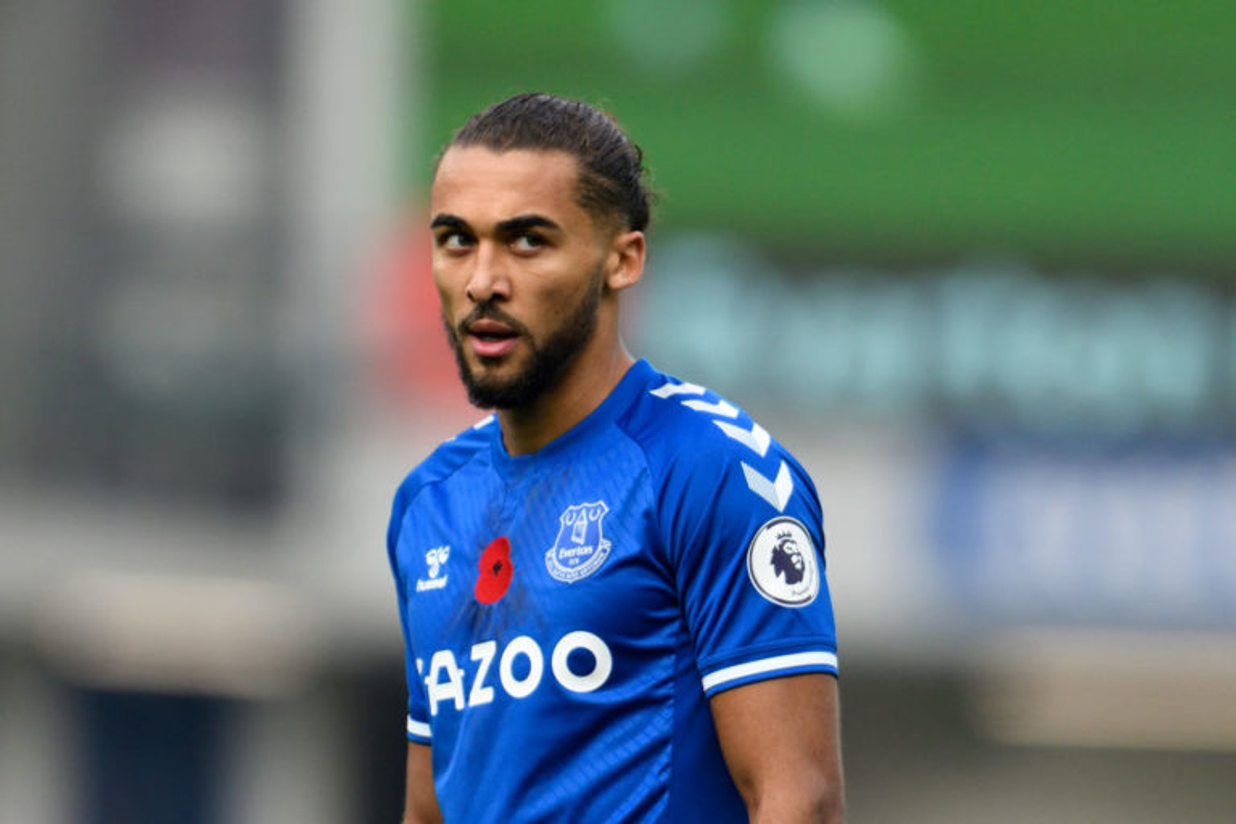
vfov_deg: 2.3
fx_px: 20598
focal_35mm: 600
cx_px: 618
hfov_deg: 3.4
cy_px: 412
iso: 640
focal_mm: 400
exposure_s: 1/3200
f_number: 2.8
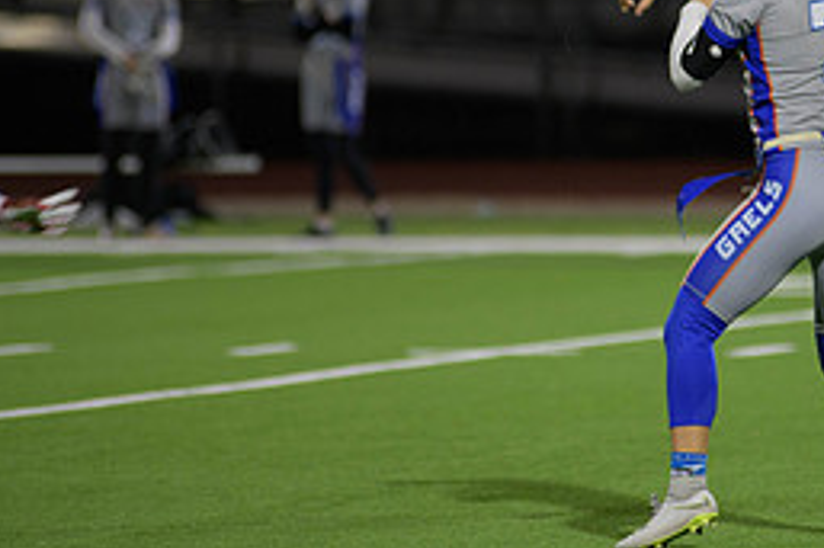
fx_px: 10339
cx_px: 689
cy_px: 159
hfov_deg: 4.6
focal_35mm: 452
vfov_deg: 3.0
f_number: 2.8
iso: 720
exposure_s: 1/200
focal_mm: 200
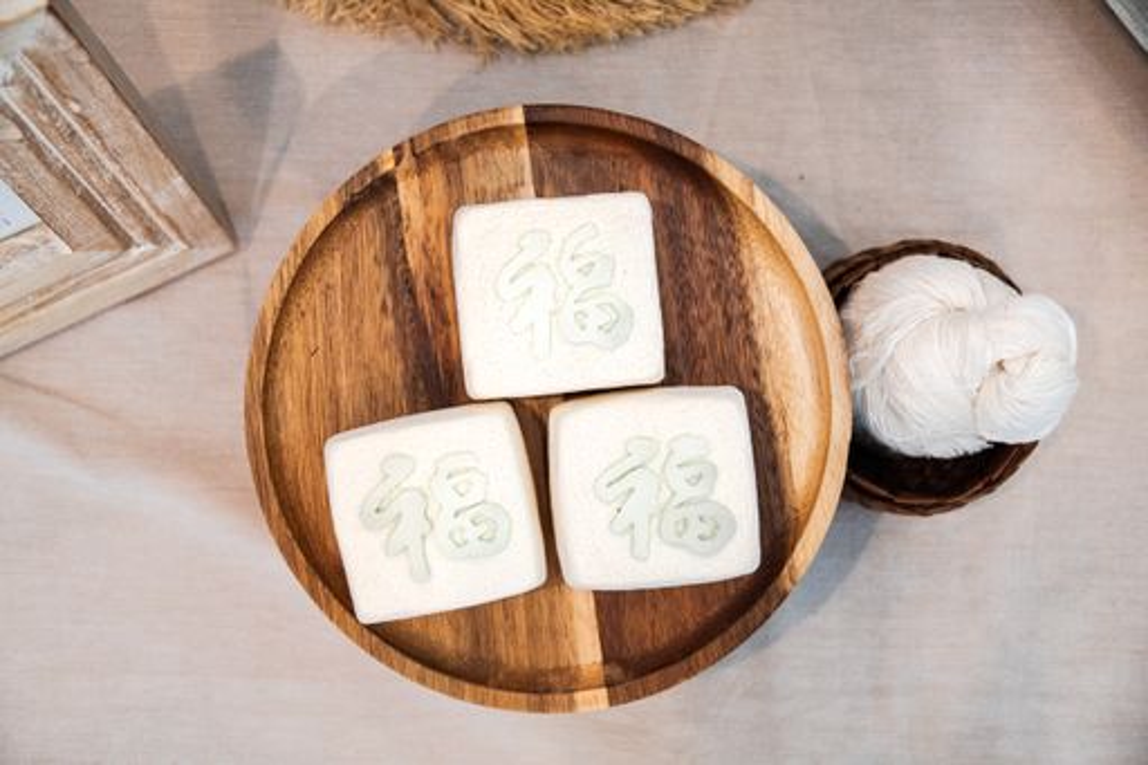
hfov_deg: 33.4
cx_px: 574
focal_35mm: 60
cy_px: 382
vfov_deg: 22.6
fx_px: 1913
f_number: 3.5
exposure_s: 1/160
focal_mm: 40
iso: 560
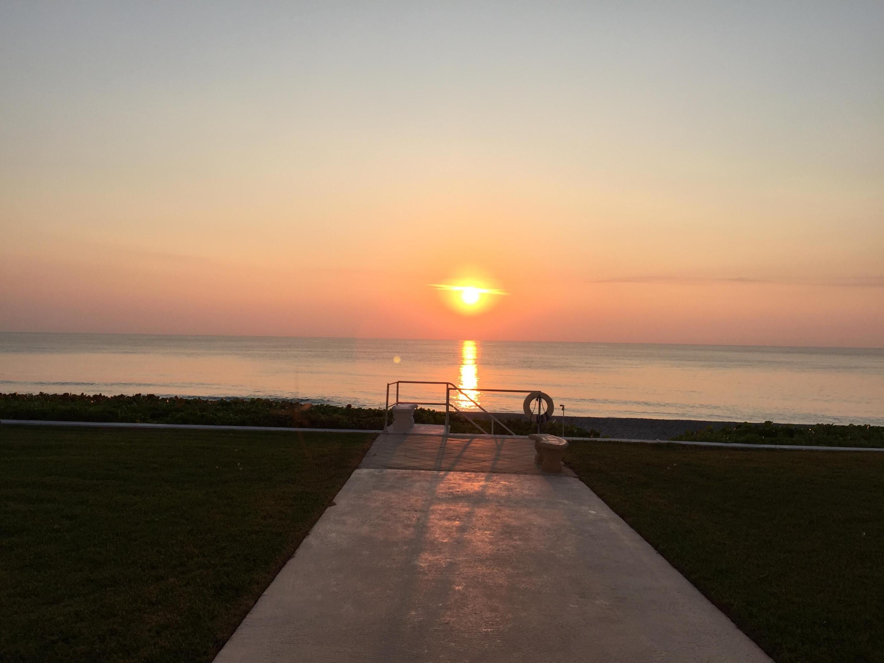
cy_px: 332
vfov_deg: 48.2
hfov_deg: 61.7
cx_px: 442
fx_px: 741
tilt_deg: +1.2
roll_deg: -1.2
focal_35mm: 29
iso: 32
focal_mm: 4.15
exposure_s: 1/1041
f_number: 2.2
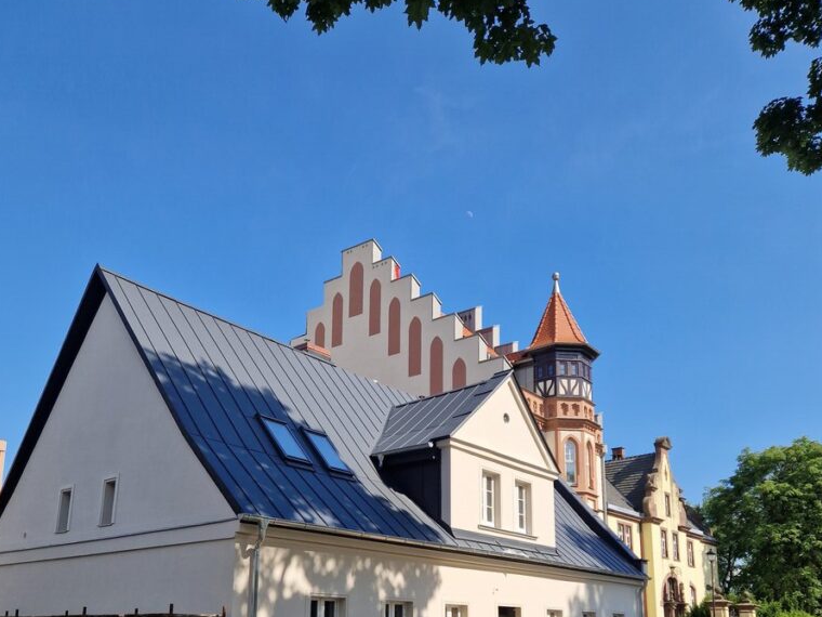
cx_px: 408
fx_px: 736
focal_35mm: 31
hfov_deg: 58.4
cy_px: 506
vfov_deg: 43.1
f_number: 1.8
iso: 50
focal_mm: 5.4
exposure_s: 1/1340
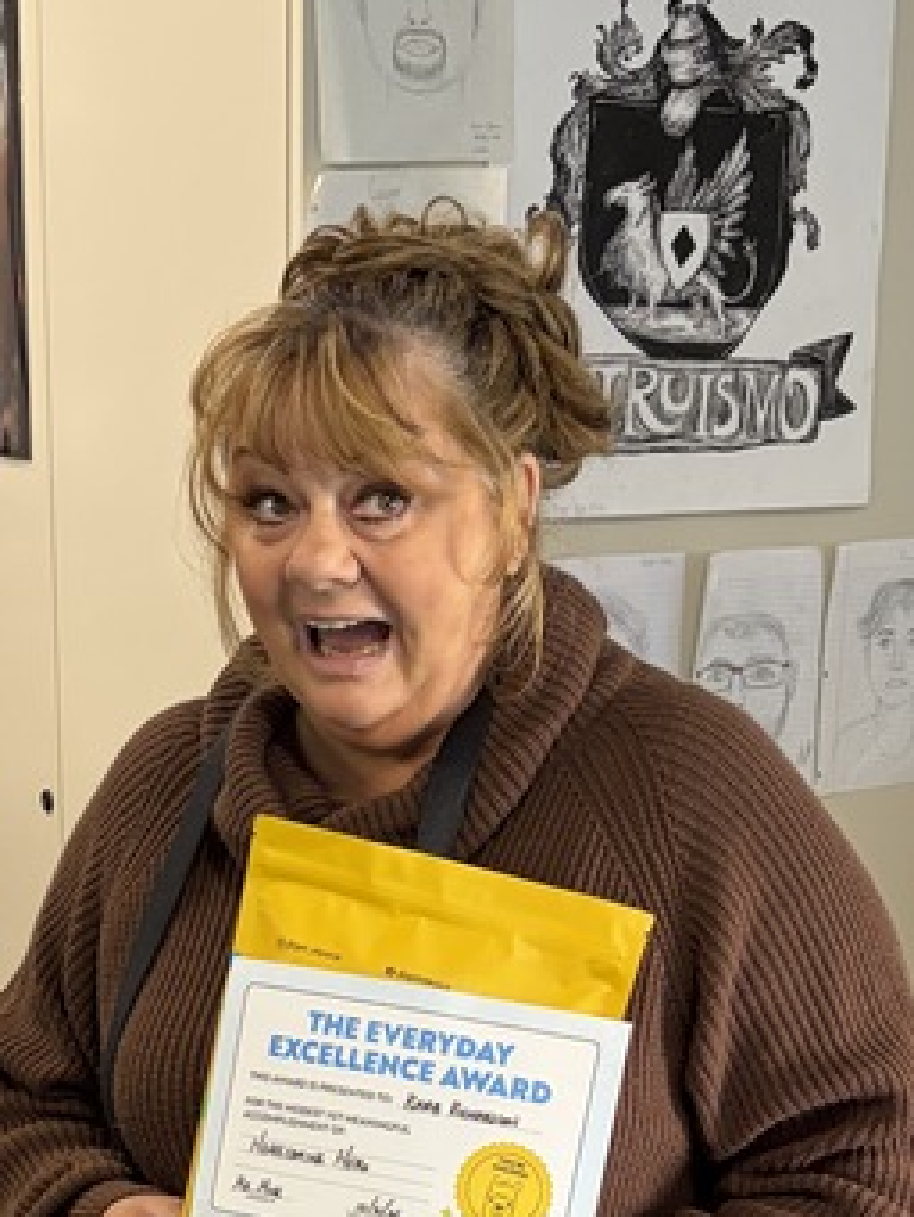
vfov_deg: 24.6
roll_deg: +0.5
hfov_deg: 18.8
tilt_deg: -15.8
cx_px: 286
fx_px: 2744
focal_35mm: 78
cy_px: 996
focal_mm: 5.96
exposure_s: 1/60
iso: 160
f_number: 1.6
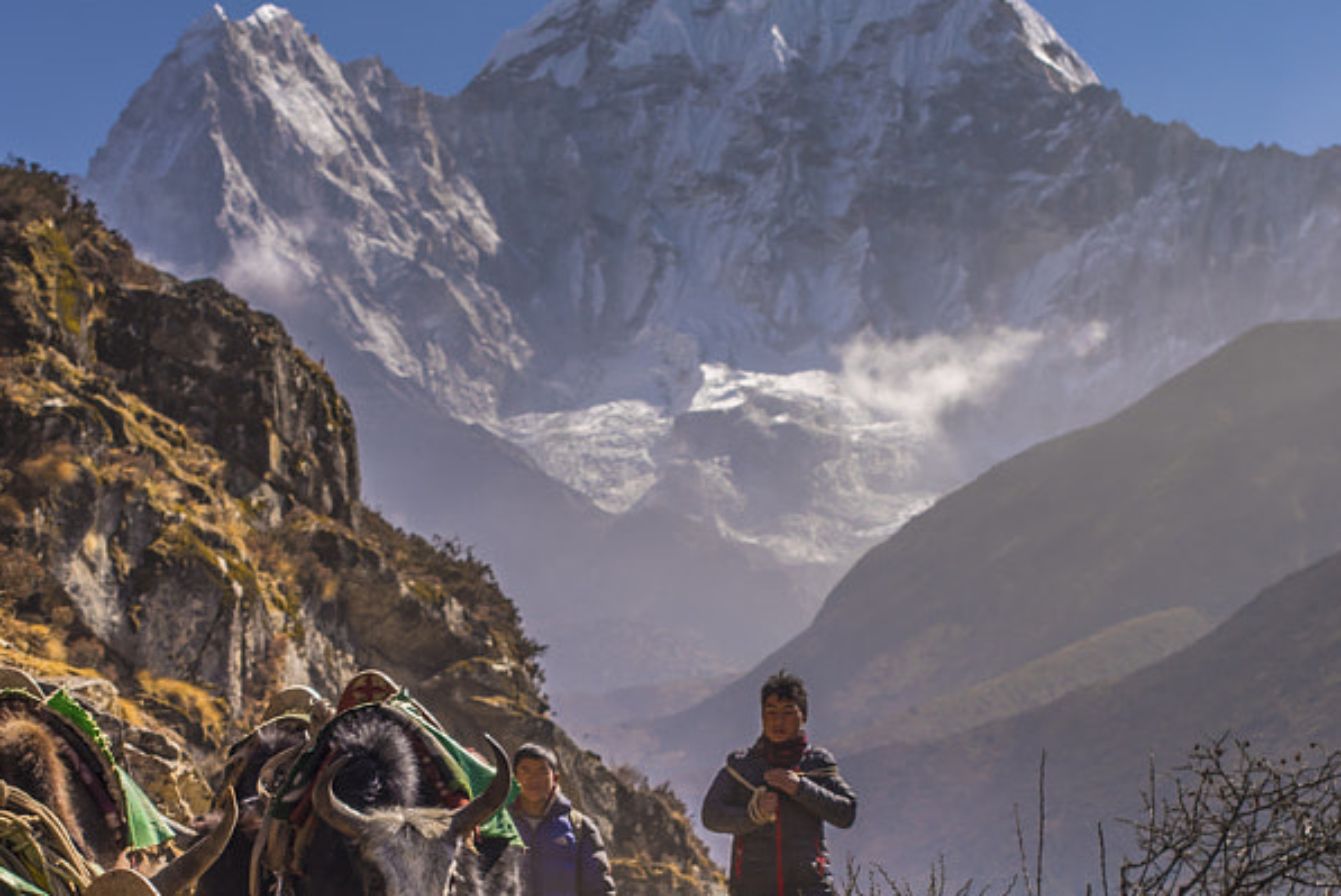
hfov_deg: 15.3
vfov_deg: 10.2
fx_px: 4995
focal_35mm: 134
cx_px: 546
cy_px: 779
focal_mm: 50
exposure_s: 1/400
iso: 64
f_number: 7.1
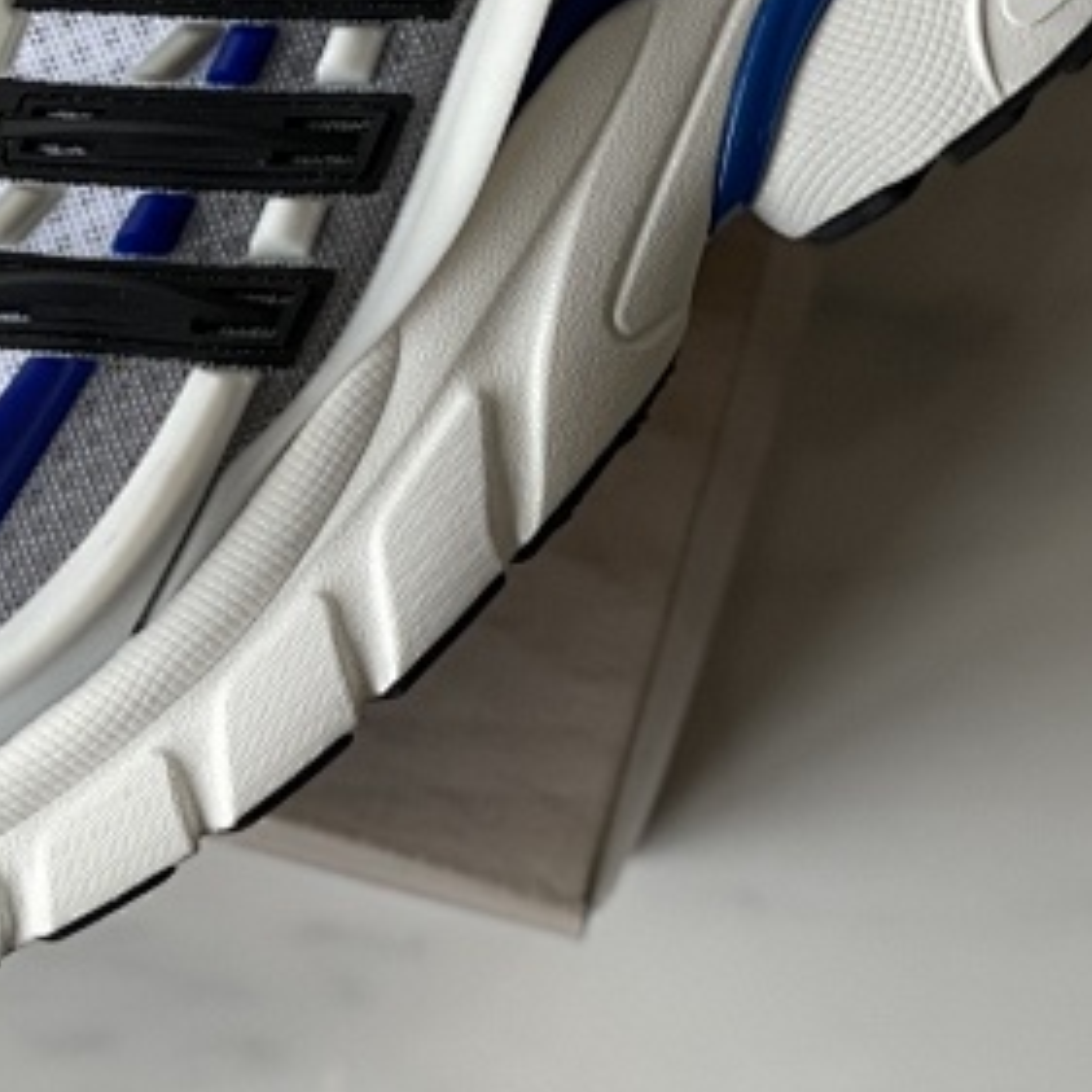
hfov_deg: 10.7
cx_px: -163
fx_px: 5746
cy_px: -39
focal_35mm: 161
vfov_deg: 10.7
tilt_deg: -77.8
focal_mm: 7.5
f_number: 2.2
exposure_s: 1/121
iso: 80
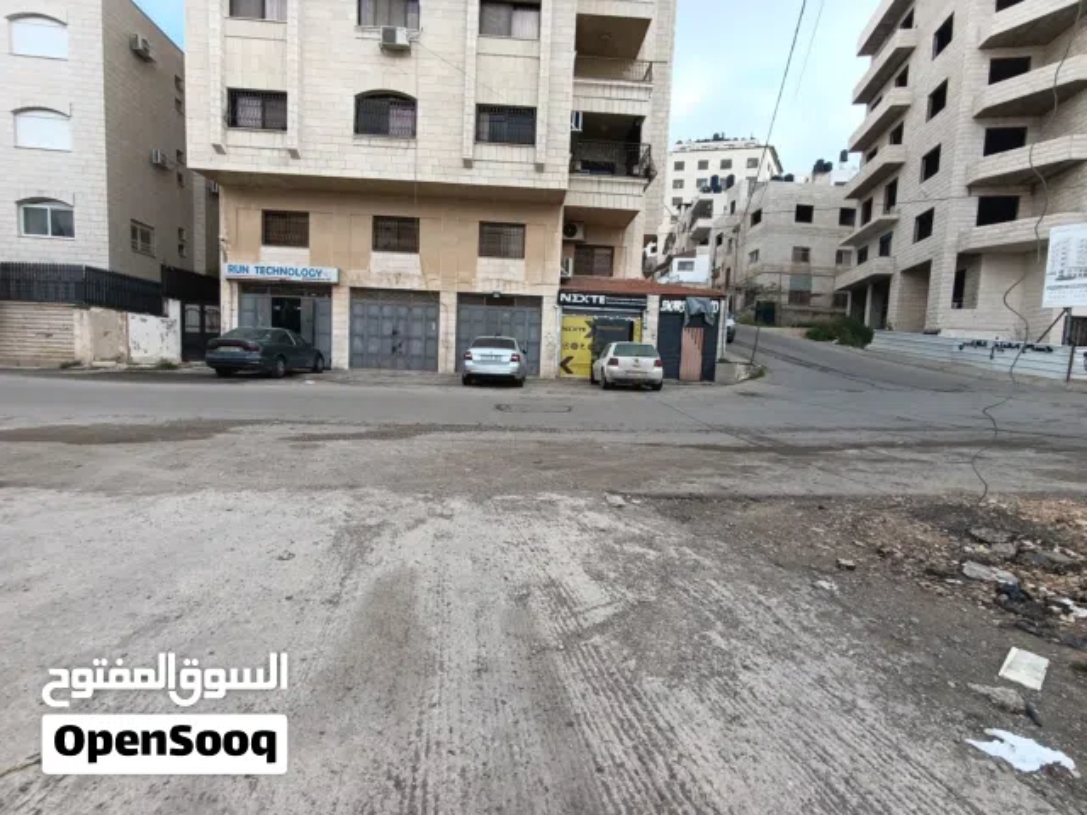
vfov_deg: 78.1
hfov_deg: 94.5
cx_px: 544
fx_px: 502
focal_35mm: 16
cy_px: 408
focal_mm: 1.65
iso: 50
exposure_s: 1/304
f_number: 2.2
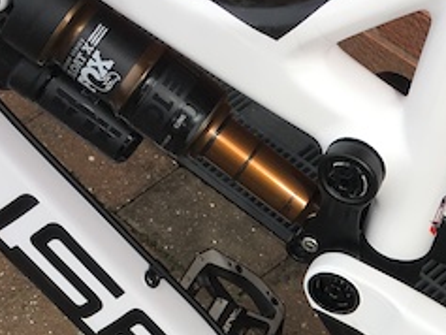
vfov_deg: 14.5
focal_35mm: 98
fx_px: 1263
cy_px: 420
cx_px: 489
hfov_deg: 19.2
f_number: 2.2
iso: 25
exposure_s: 1/1068
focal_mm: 4.15
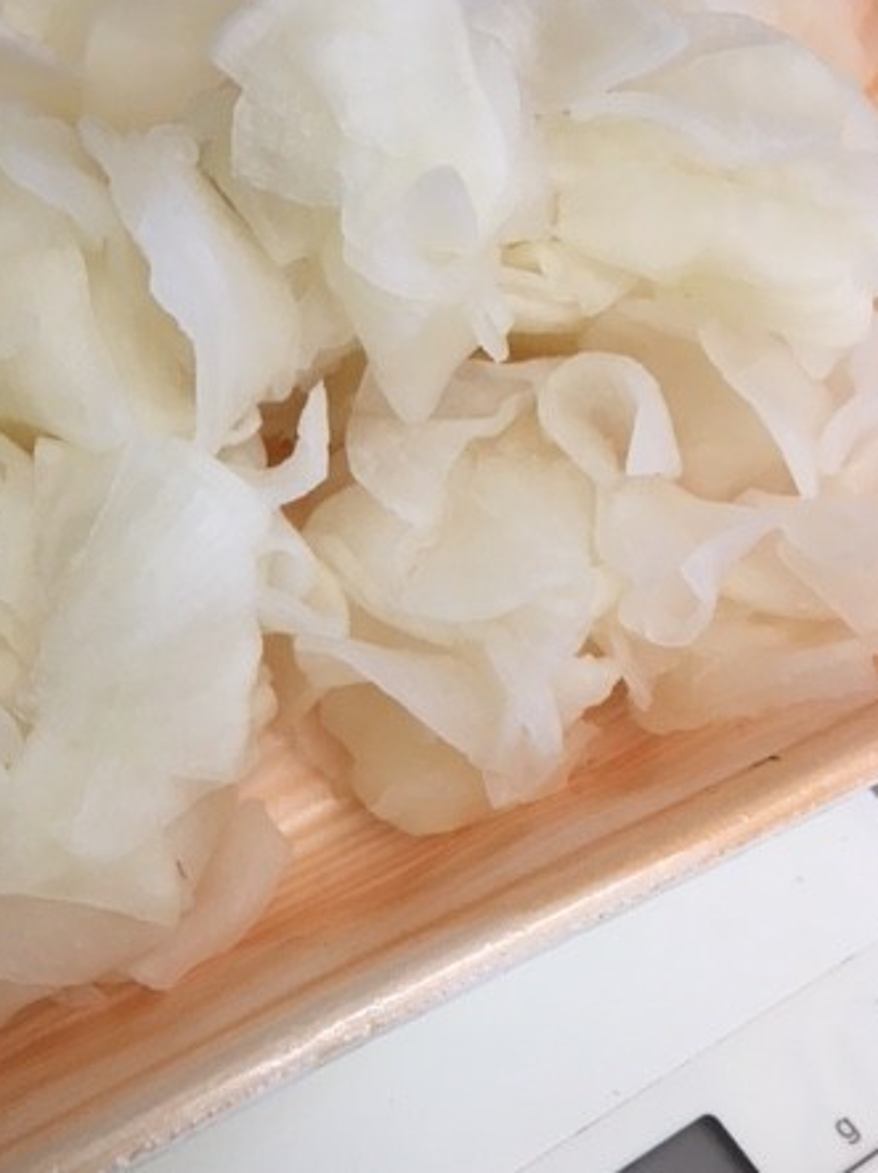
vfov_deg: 44.5
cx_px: 281
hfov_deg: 34.0
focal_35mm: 42
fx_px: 1422
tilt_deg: -59.8
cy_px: 727
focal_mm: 4.15
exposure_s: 1/30
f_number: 2.2
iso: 64
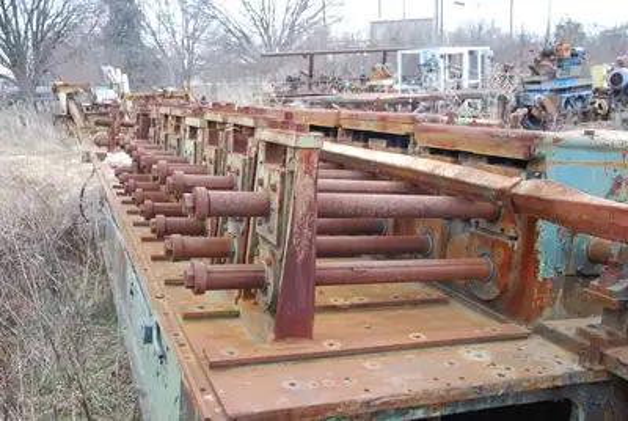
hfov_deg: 53.1
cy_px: 210
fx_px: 629
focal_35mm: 36
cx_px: 314
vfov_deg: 37.0
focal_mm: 24
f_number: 5
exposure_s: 1/100
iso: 200
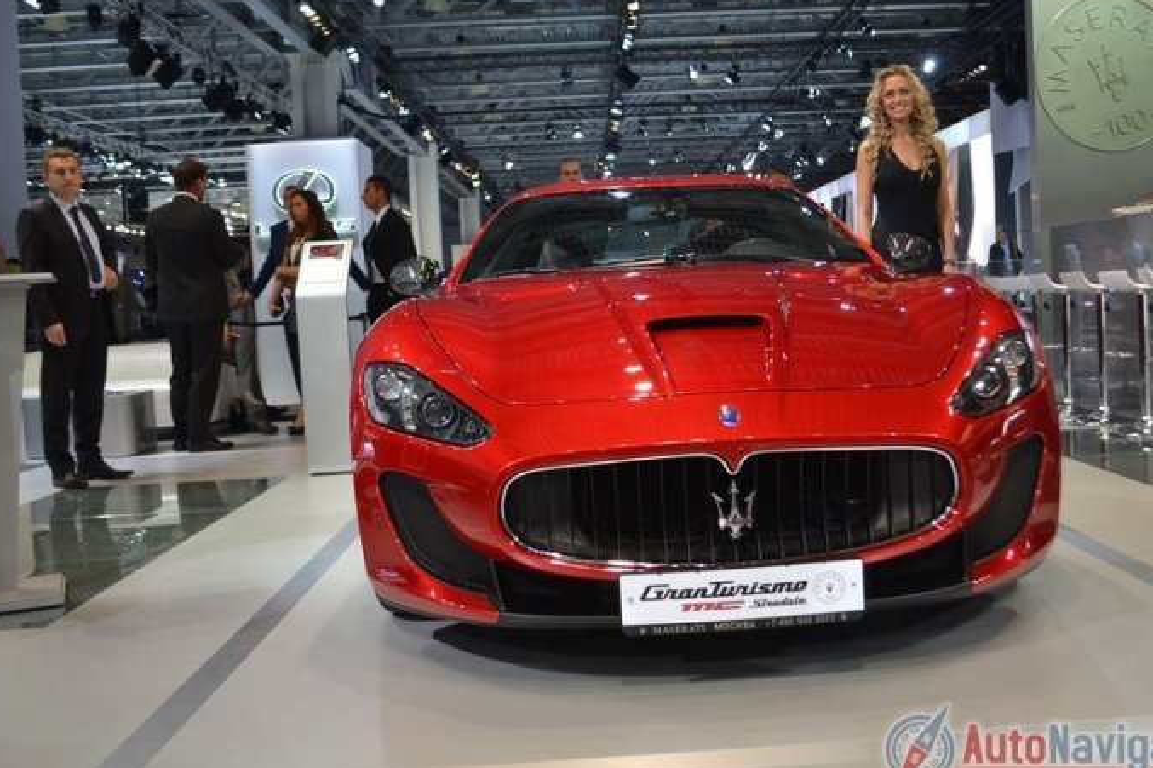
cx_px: 635
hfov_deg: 49.5
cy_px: 358
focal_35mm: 39
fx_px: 1249
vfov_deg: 34.2
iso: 450
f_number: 3.8
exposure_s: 1/60
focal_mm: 22
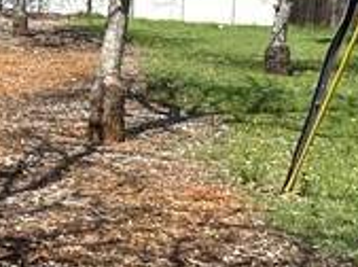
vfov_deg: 17.3
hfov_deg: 19.8
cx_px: -189
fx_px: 877
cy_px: 102
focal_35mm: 85
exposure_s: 1/1182
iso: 40
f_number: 2.2
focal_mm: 2.22
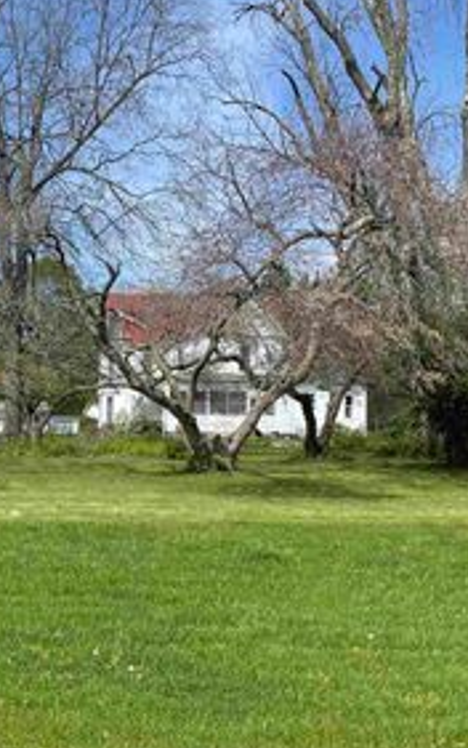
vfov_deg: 40.9
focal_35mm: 49
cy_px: 425
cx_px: -138
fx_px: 998
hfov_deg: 23.4
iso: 32
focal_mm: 4.2
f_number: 1.6
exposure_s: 1/2618
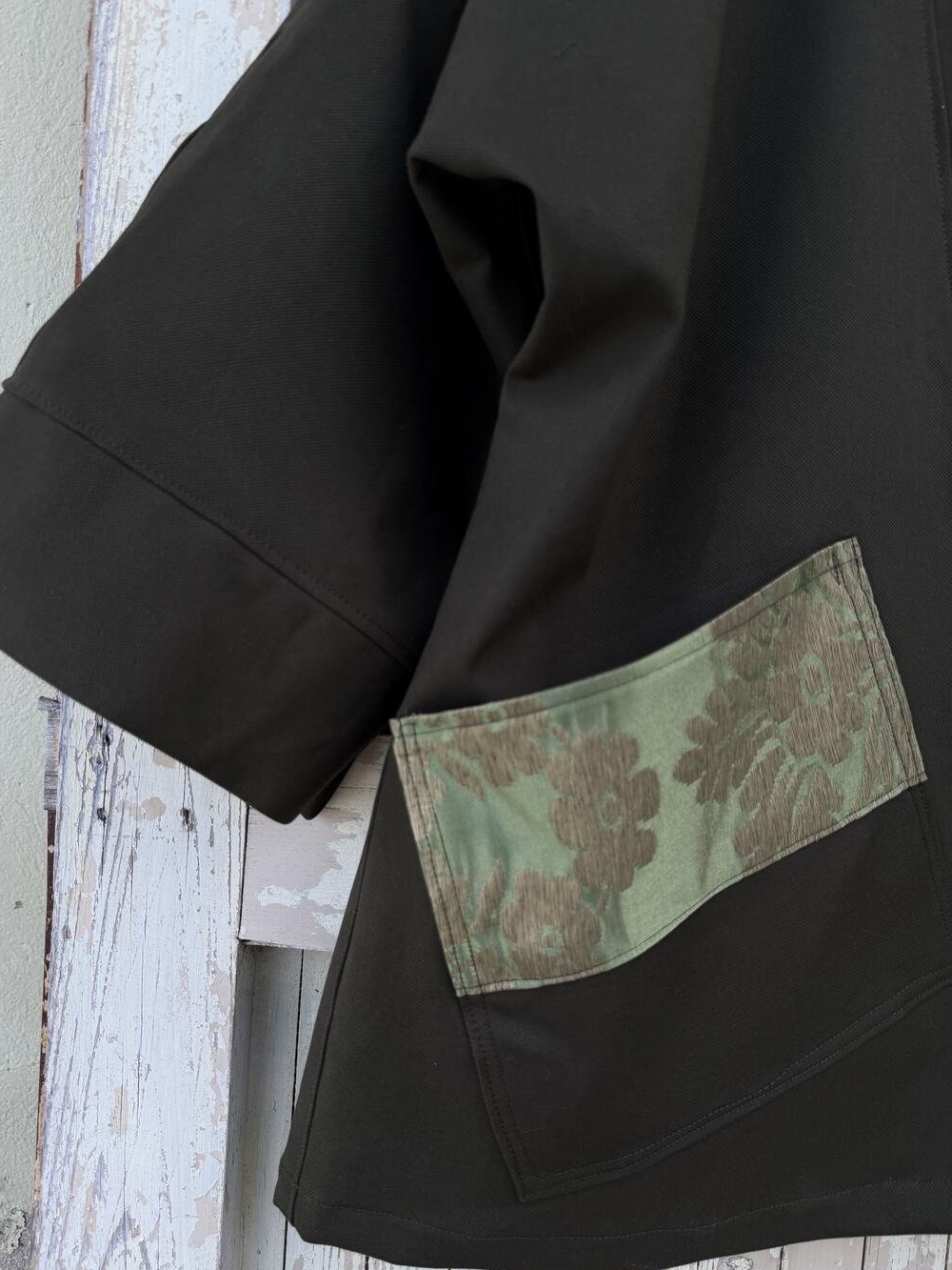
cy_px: 654
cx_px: 525
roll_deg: -4.0
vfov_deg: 65.3
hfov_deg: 51.3
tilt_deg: -9.9
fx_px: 990
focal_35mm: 27
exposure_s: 1/858
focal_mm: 6.76
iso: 100
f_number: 1.78
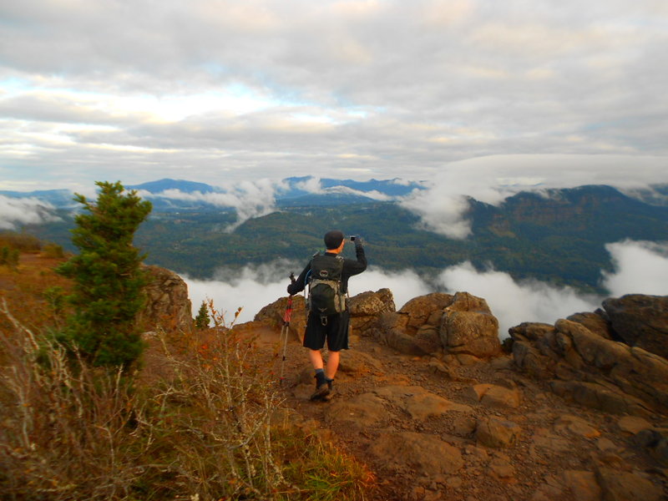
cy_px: 250
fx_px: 502
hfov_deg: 67.3
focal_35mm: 26
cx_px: 334
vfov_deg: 53.1
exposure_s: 1/200
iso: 80
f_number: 3.2
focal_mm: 4.6
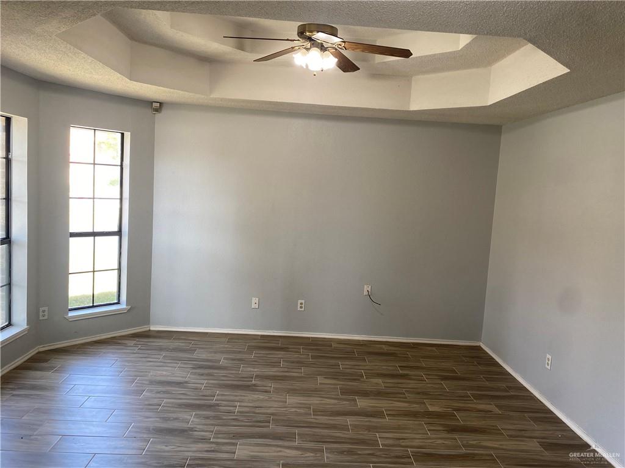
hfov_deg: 67.3
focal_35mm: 26
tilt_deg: -6.8
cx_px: 312
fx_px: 469
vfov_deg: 53.1
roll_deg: -3.0
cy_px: 234
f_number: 1.8
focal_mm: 4.25
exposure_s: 1/120
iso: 80
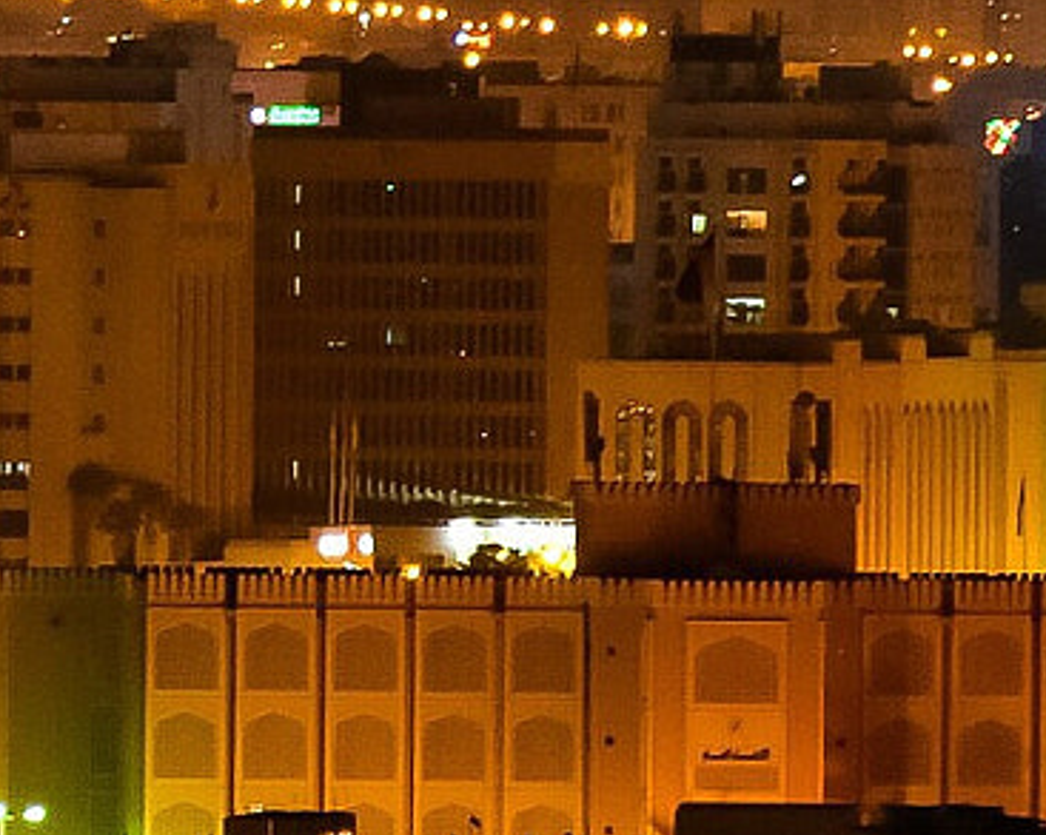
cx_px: -482
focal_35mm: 860
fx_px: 26602
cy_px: -87
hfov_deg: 2.2
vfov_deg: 1.8
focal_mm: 140
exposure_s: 1/8
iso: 2000
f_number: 5.6
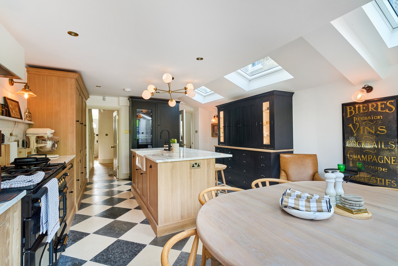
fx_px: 177
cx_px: 199
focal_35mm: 16
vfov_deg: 73.7
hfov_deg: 96.7
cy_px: 133
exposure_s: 1/8
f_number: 8
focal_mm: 16
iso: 400
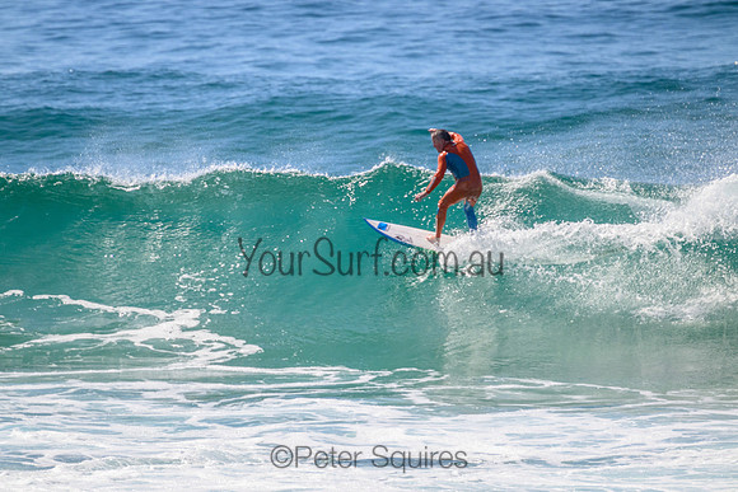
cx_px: 369
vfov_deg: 1.7
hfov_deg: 2.6
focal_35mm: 800
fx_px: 16403
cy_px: 246
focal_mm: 800
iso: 1100
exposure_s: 1/2000
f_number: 11
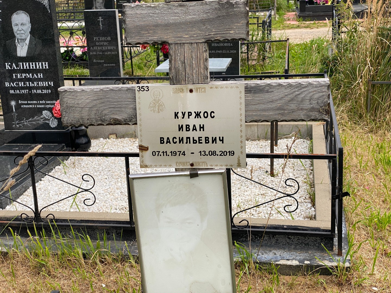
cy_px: 146
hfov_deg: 36.8
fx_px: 587
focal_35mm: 52
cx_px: 196
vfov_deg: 28.0
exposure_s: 1/489
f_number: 2
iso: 20
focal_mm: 6
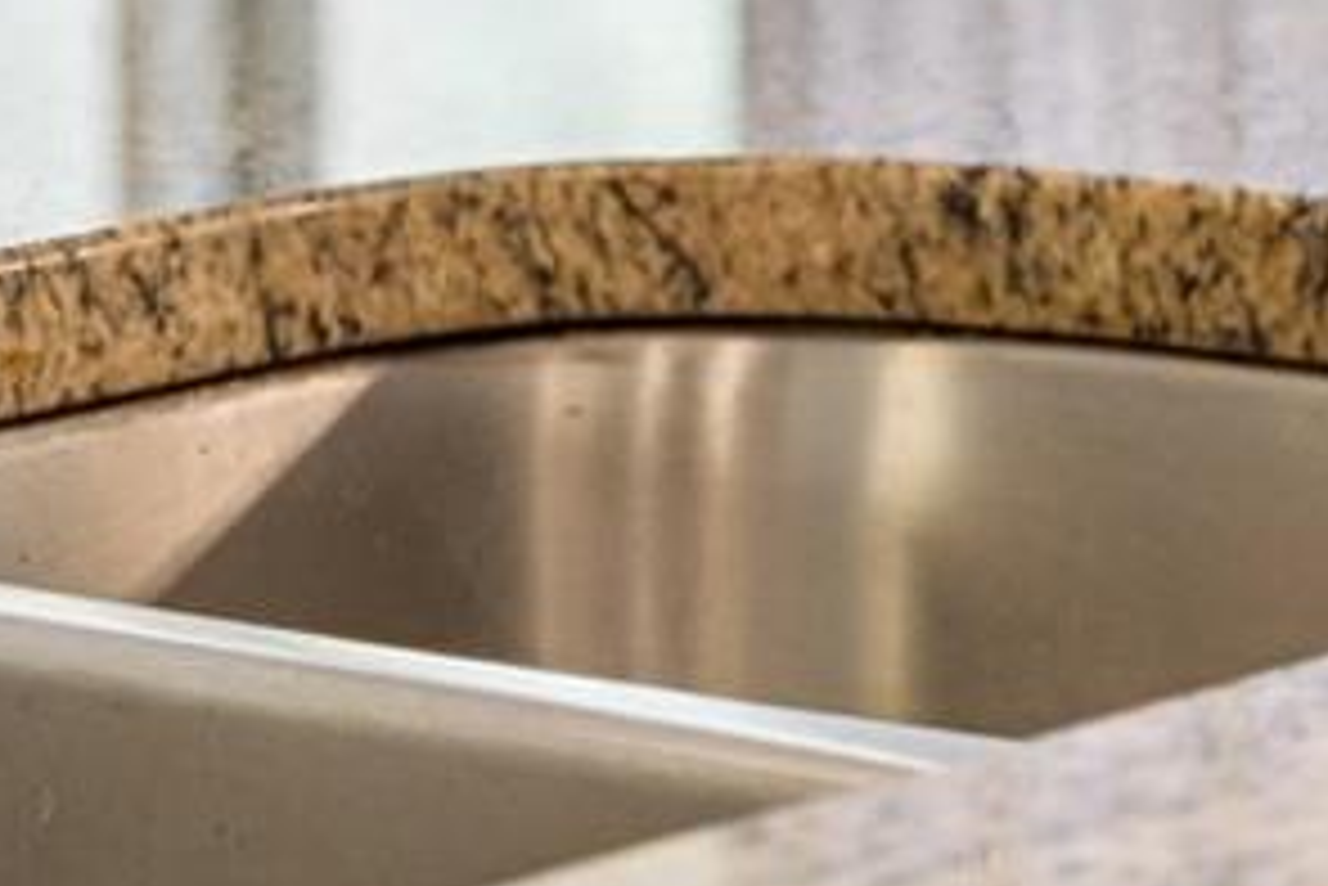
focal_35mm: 244
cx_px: 122
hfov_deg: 8.4
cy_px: -1178
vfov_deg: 5.5
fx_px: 9005
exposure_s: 1/125
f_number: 2.8
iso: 800
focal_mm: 45
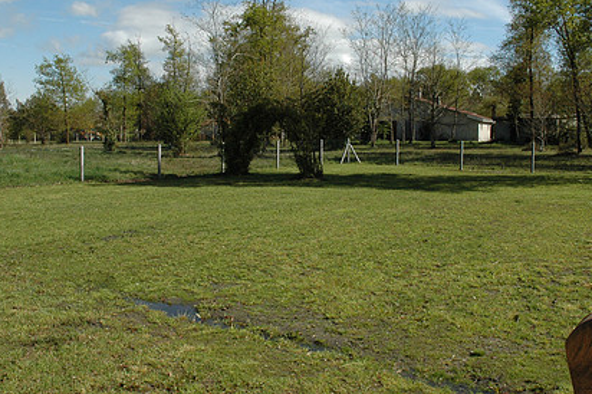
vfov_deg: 34.8
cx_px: 273
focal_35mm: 38
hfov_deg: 50.7
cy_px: 152
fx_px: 624
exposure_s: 1/500
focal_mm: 18
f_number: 11
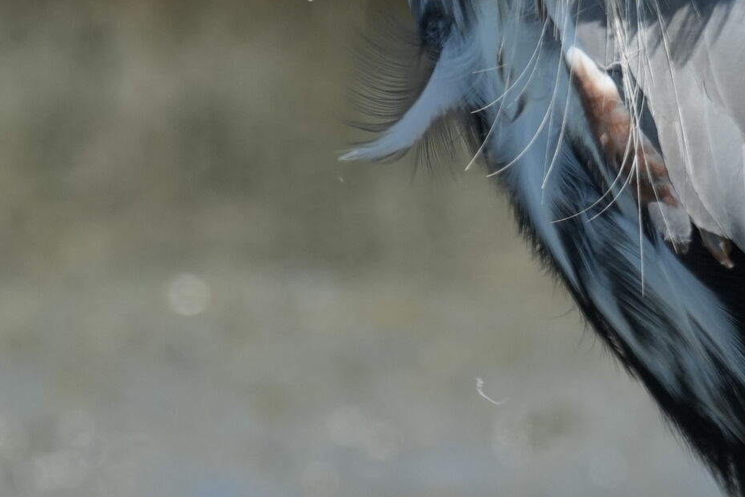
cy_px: 99
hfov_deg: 0.9
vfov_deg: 0.6
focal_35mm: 2222
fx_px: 45987
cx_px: 1094
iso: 400
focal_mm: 476
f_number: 6.3
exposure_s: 1/1250
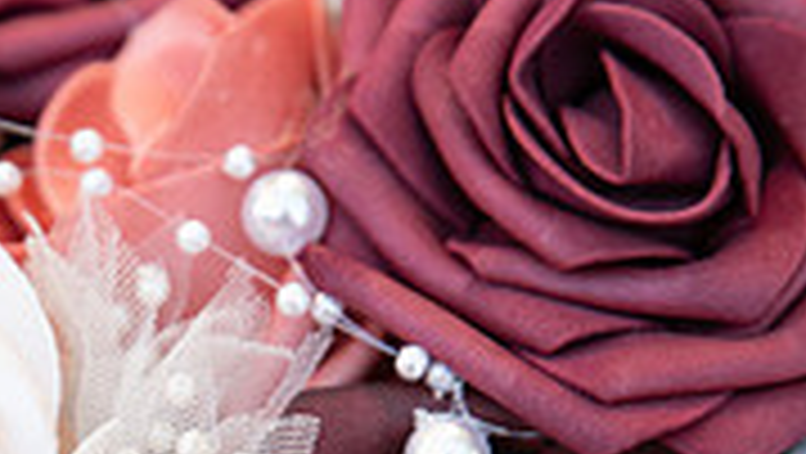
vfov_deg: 5.1
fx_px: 5069
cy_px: 760
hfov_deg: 9.1
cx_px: 63
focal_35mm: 237
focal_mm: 70
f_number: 4.5
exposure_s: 1/125
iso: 250
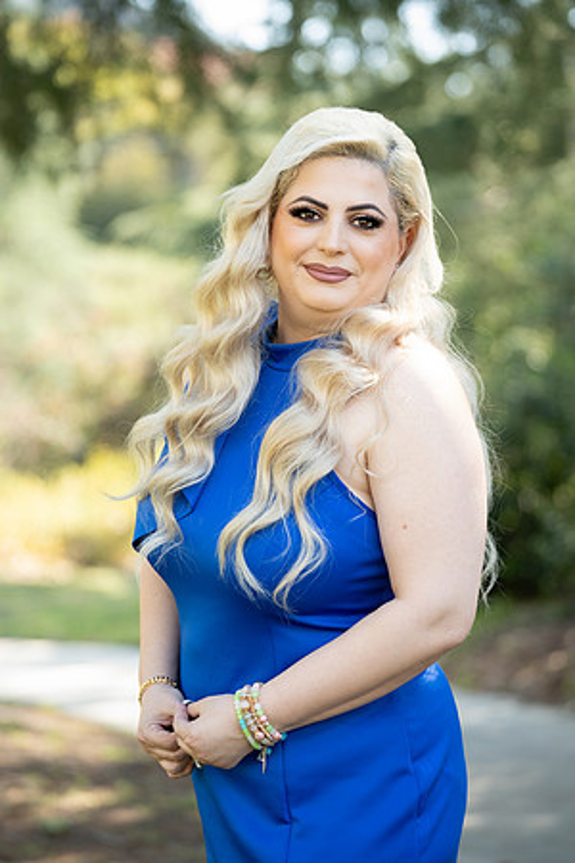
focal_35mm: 94
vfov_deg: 21.7
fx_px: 2252
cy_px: 432
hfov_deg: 14.6
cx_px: 288
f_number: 2.8
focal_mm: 94
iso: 400
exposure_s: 1/320
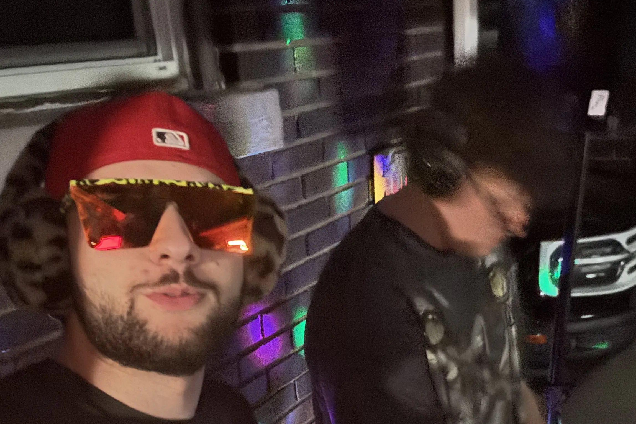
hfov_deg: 46.4
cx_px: 328
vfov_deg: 30.9
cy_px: 354
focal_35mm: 42
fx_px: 742
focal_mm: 2.69
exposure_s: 1/8
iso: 2000
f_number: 1.9
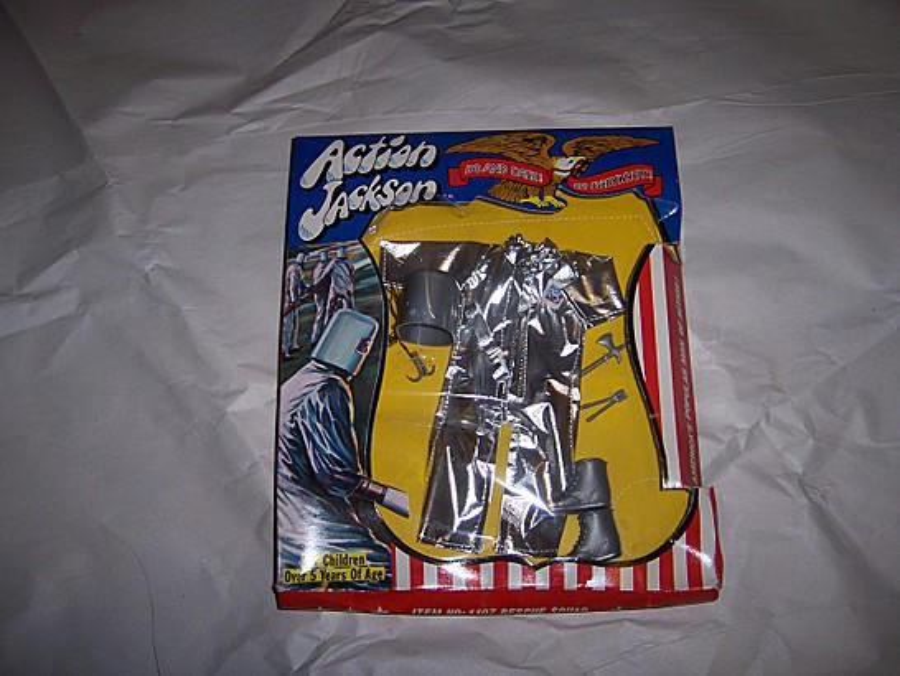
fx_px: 936
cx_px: 450
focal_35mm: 36
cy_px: 338
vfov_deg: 39.7
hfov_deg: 51.3
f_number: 2.8
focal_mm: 6.2
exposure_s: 1/60
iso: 80
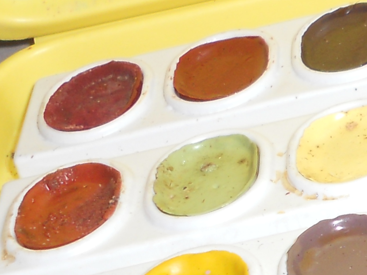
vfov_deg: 9.6
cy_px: 164
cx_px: 550
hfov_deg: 12.2
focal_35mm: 154
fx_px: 1632
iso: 80
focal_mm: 5.8
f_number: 3.5
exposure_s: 1/25
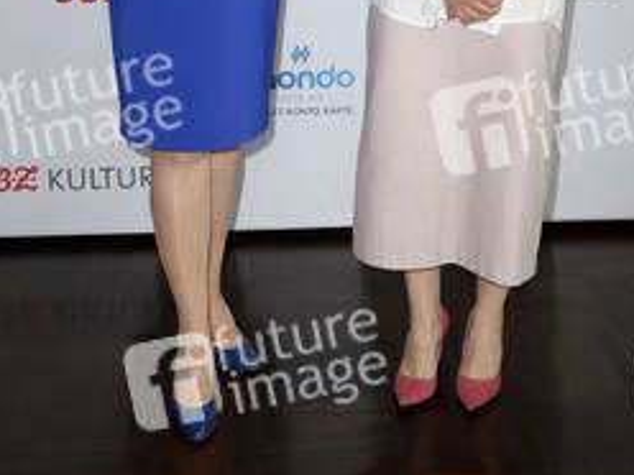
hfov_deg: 29.8
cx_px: 330
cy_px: -13
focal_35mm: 65
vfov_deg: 21.7
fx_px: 1190
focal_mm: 42
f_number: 5
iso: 640
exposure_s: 1/250
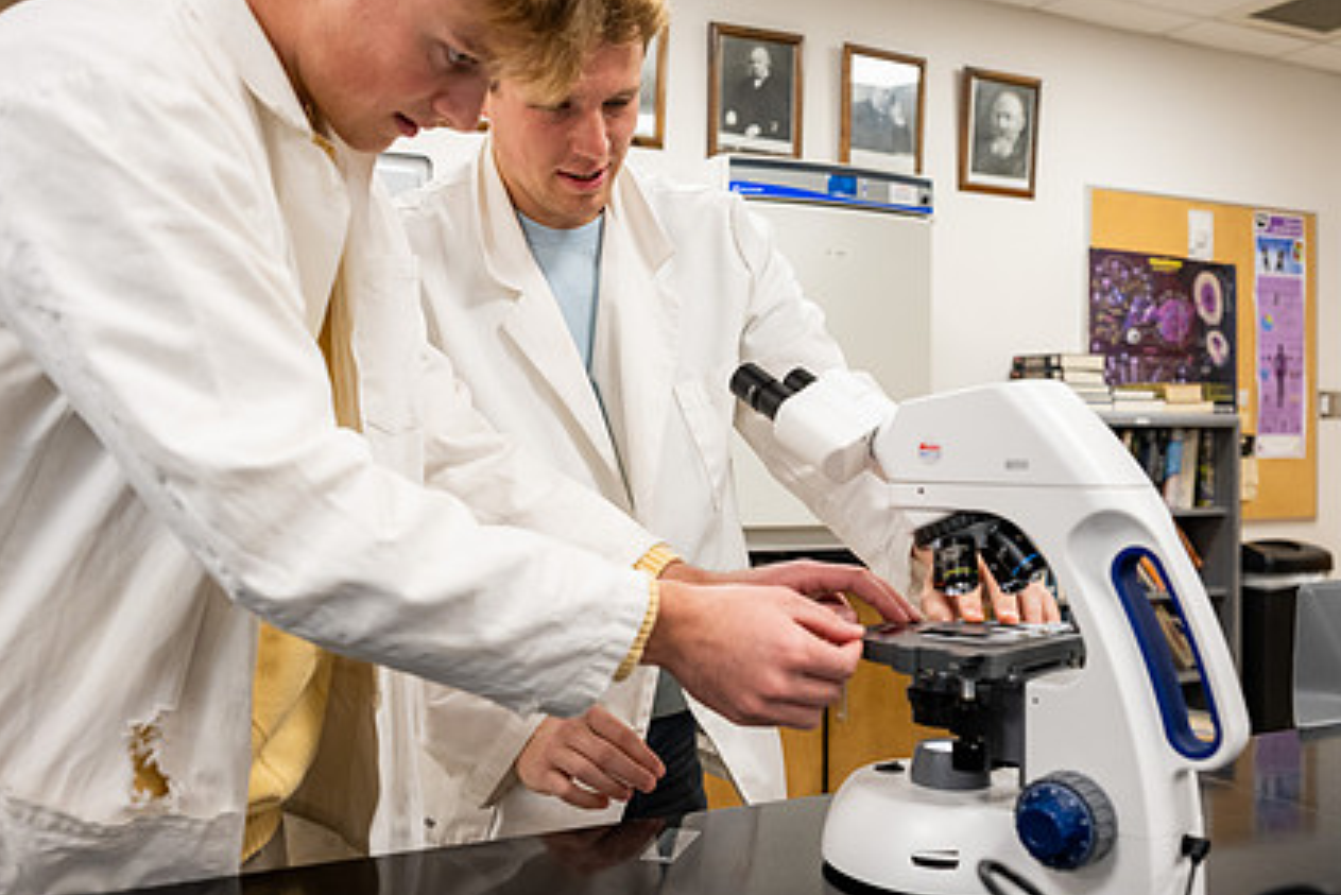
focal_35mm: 35
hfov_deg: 54.4
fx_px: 1304
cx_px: 685
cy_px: 412
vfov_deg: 37.9
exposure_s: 1/160
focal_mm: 24
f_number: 3.2
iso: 1000
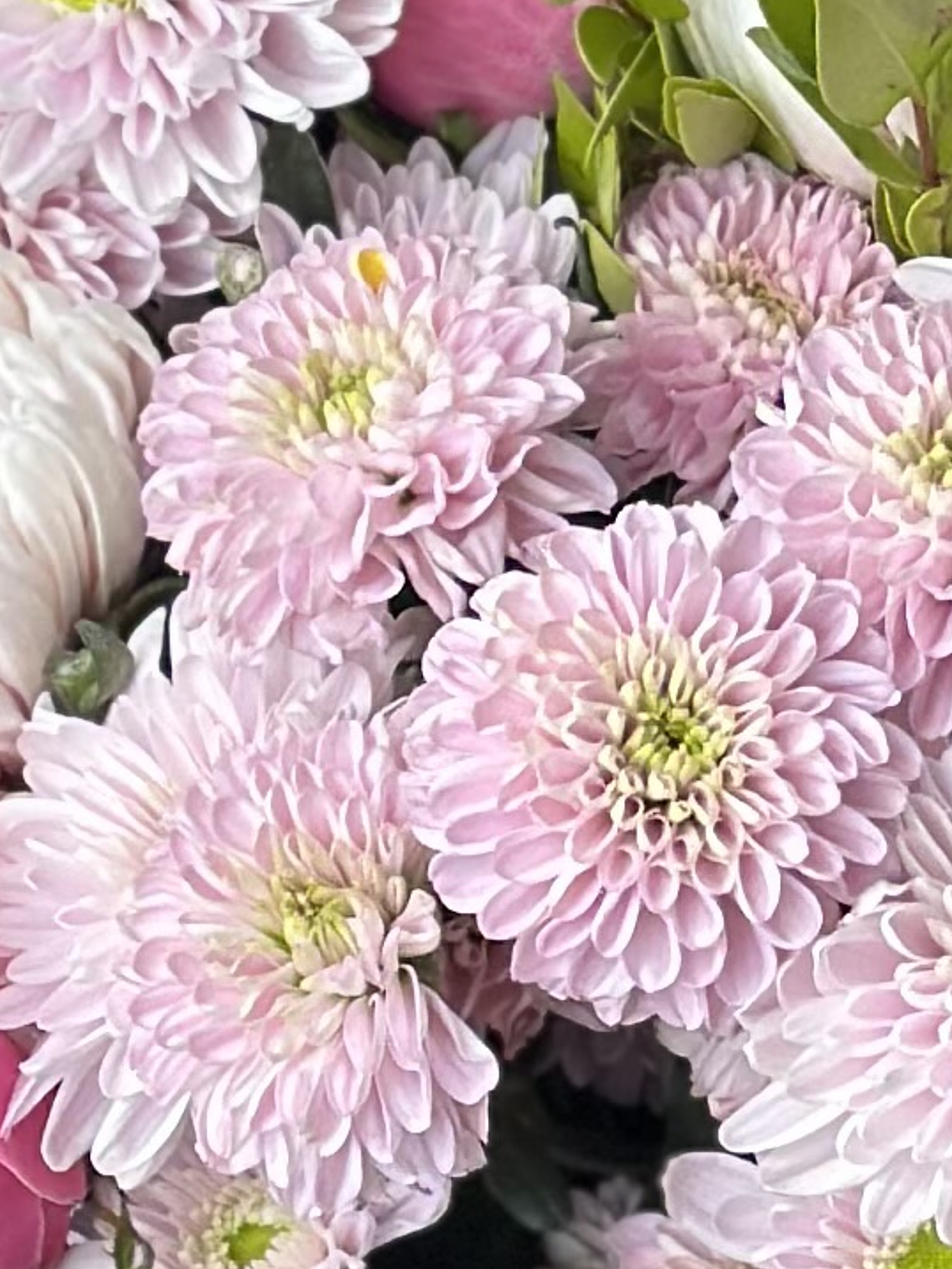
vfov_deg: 7.3
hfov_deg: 5.5
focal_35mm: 270
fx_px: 9898
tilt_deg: -46.8
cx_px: 943
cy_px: 565
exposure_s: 1/980
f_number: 1.78
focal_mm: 6.86
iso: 80
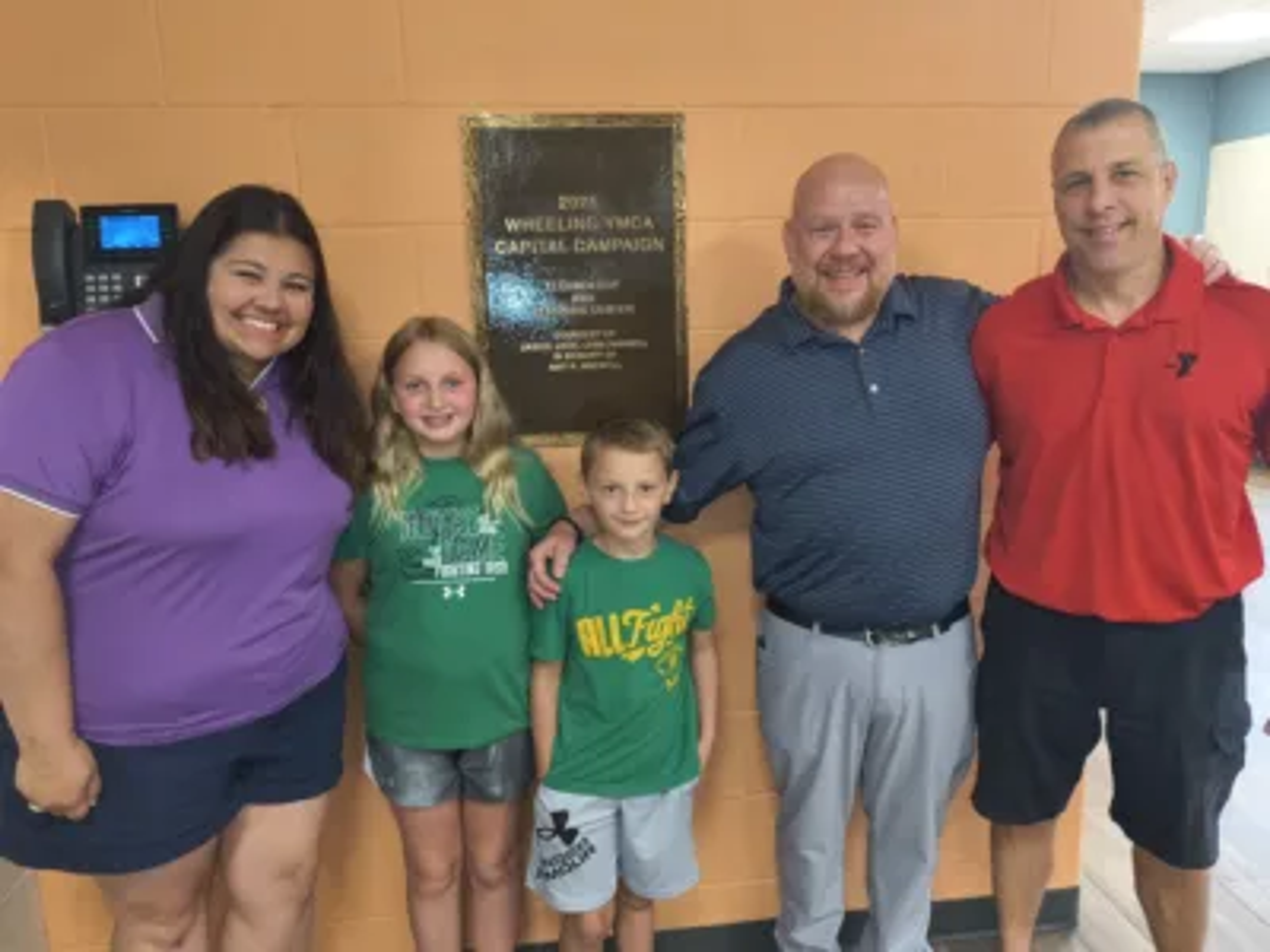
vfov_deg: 54.9
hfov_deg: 69.4
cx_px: 635
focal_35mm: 25
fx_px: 917
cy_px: 476
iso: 1094
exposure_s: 1/100
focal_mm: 4.68
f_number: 1.7
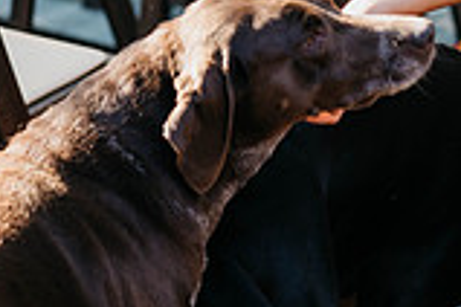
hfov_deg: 11.3
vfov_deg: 7.4
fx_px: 2330
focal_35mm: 182
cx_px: 81
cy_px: -145
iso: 100
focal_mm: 50
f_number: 2.5
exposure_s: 1/200
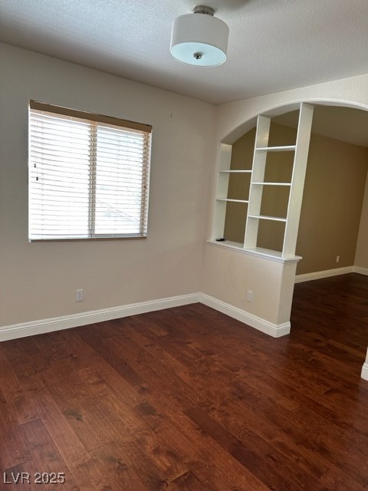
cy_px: 246
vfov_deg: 71.6
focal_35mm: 24
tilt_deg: -9.2
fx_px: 340
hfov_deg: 56.8
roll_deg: -3.9
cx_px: 184
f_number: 1.78
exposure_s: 1/120
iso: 100
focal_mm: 6.86
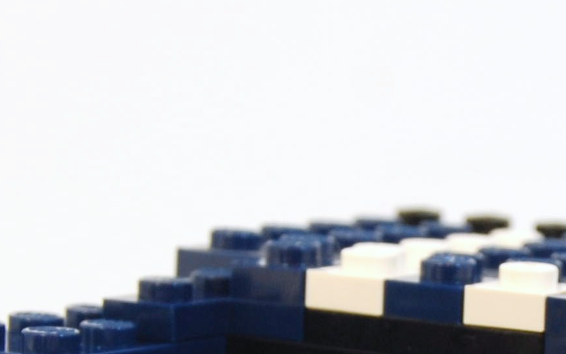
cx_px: 474
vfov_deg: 5.6
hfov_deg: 9.0
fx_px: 3578
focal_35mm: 232
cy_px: 379
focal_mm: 34
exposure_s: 1/60
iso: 200
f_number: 7.1
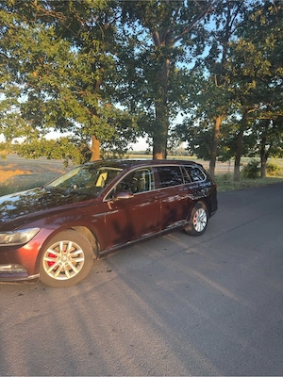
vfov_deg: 71.6
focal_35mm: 24
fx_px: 262
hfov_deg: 56.8
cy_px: 188
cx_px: 142
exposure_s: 1/242
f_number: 1.78
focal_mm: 6.76
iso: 125
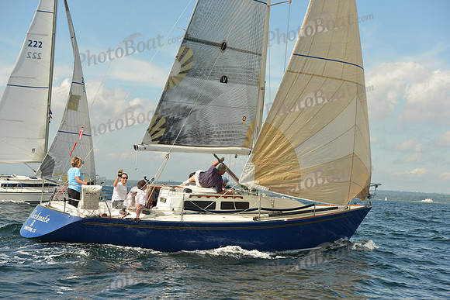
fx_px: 875
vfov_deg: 19.5
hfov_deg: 28.8
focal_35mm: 70
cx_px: 225
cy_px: 150
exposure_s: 1/1250
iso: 320
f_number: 7.1
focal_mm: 70
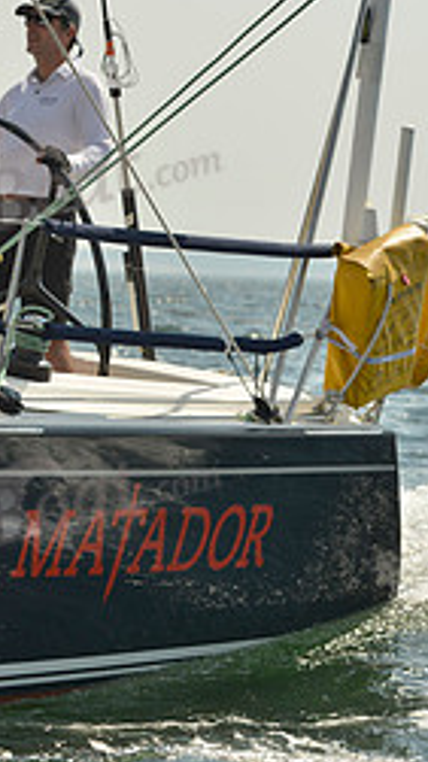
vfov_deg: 9.1
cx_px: -361
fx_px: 4786
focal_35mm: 237
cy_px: 405
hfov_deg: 5.0
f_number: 6.3
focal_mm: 98
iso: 200
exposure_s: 1/1250
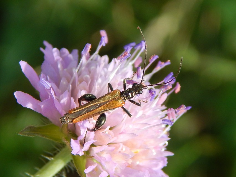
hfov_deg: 23.0
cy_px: 88
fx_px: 580
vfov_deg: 17.4
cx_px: 118
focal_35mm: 85
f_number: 4.3
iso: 125
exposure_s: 1/400
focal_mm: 15.3
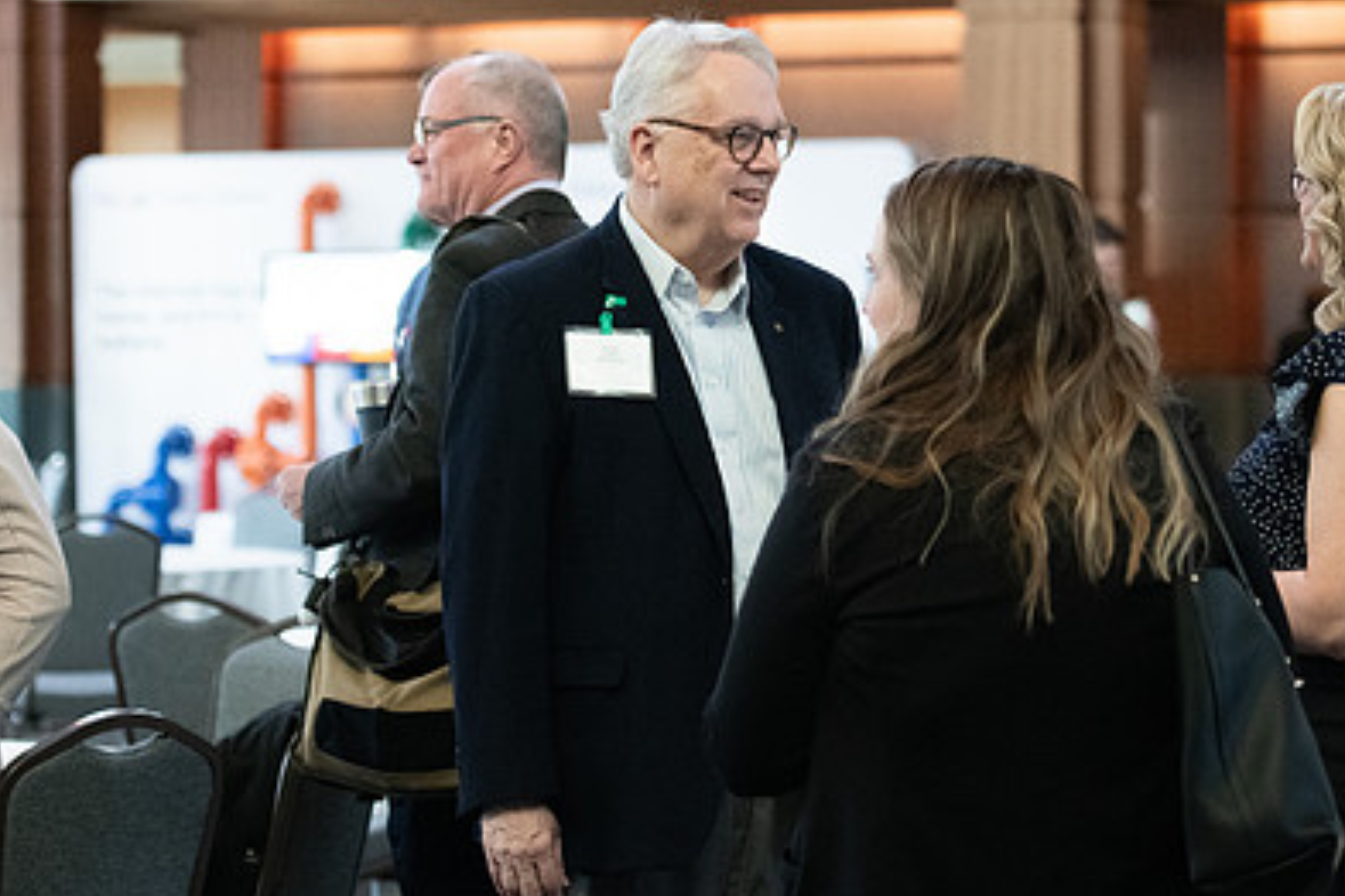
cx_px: 737
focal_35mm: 122
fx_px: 4558
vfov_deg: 11.2
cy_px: 289
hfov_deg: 16.8
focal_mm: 70
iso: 3200
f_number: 2.8
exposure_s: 1/200
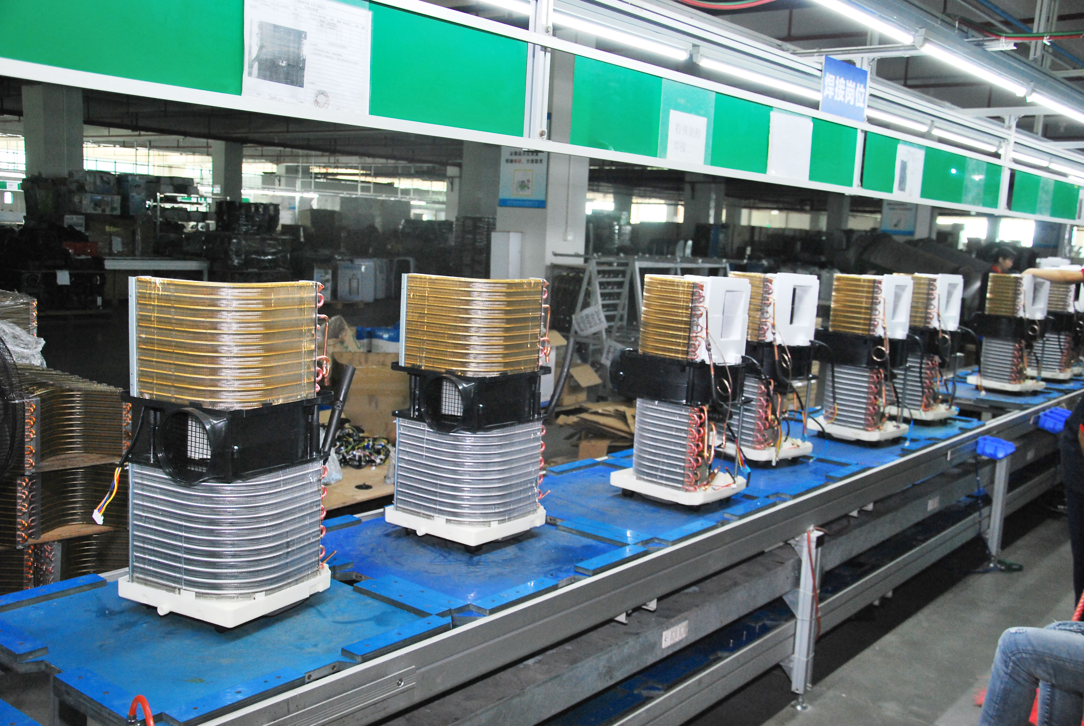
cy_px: 363
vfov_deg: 37.0
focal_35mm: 36
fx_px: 1085
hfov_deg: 53.1
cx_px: 542
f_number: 5.6
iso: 800
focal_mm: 24
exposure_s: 1/50
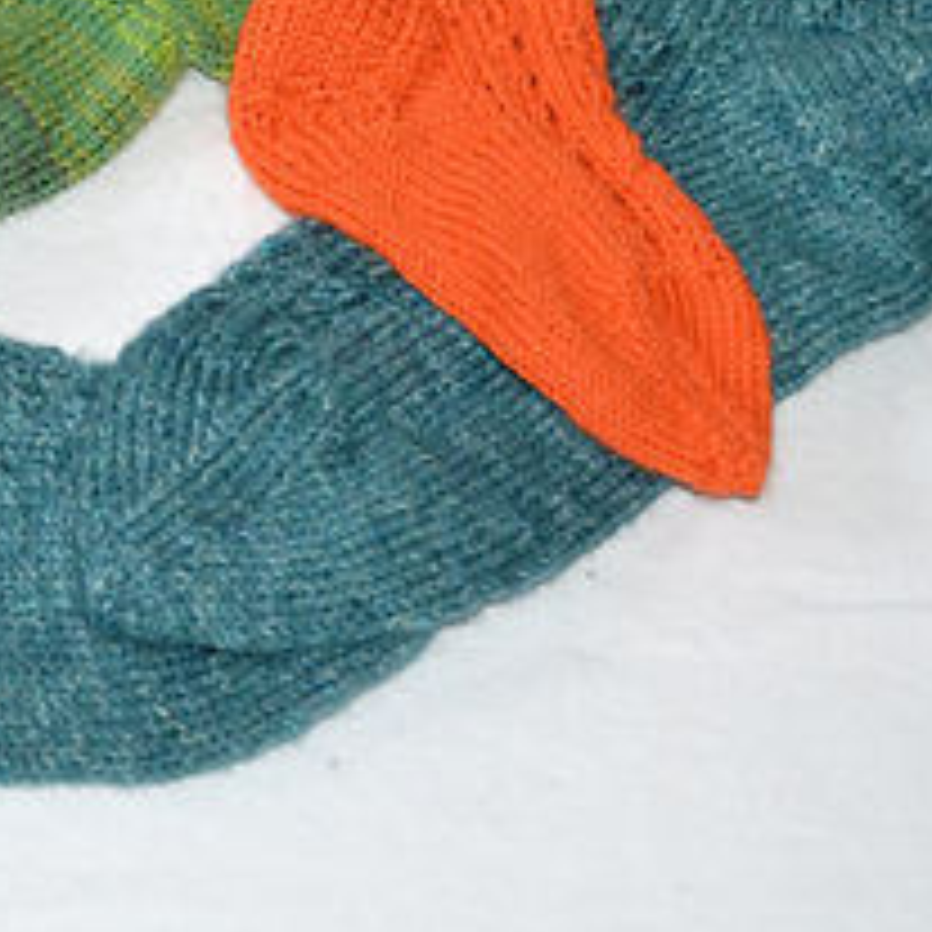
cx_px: 9
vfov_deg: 13.7
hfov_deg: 13.7
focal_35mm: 126
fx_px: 3838
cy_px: 2
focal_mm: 32
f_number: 4.5
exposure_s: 1/60
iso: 1800
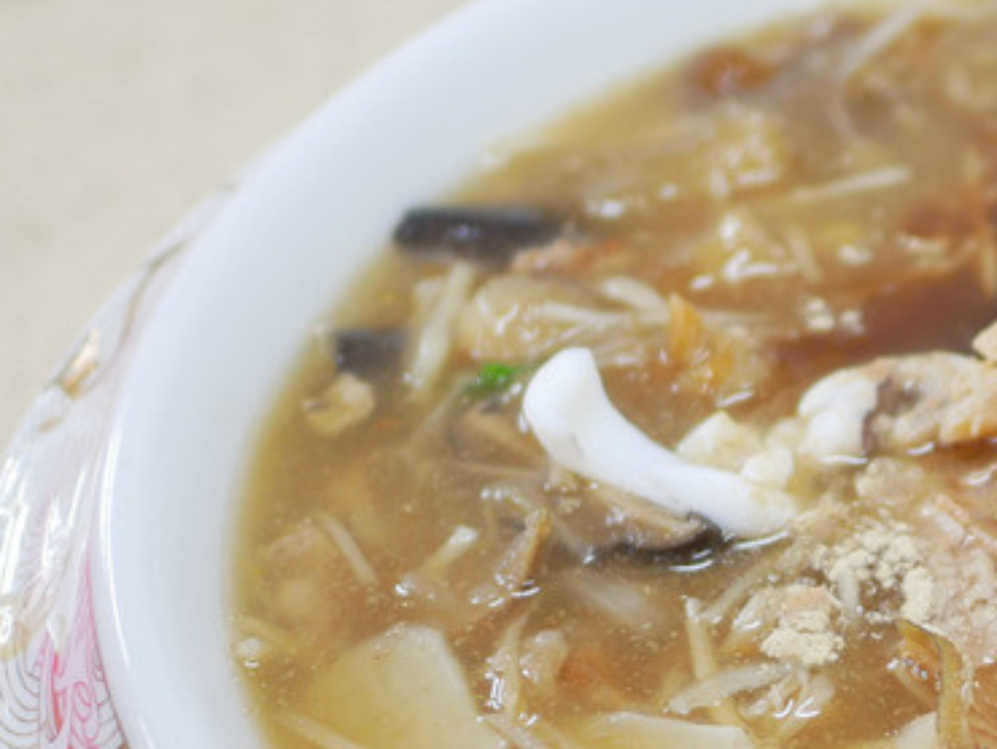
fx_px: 2334
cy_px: 663
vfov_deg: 18.0
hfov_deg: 21.9
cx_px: 1258
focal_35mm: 81
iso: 250
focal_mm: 15
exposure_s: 1/60
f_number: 1.7
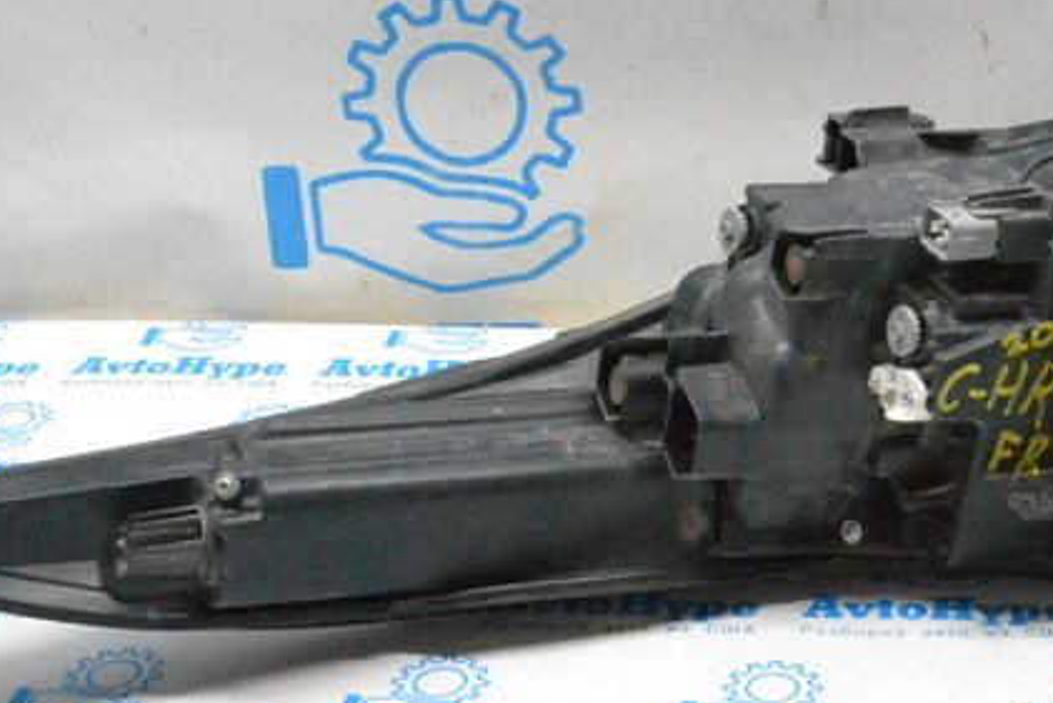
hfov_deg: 26.8
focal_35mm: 73
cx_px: 928
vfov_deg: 18.5
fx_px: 2136
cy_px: 154
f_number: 13
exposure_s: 1/100
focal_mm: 20
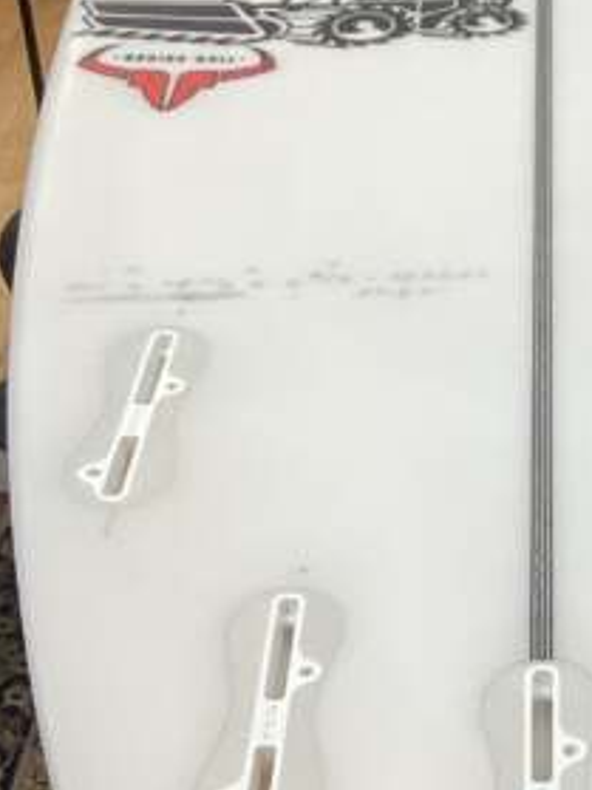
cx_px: 592
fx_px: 2031
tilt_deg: -32.6
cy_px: 436
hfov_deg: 16.3
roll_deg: -1.5
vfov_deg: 22.0
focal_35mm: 89
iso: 64
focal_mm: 3.3
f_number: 2.4
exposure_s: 1/100
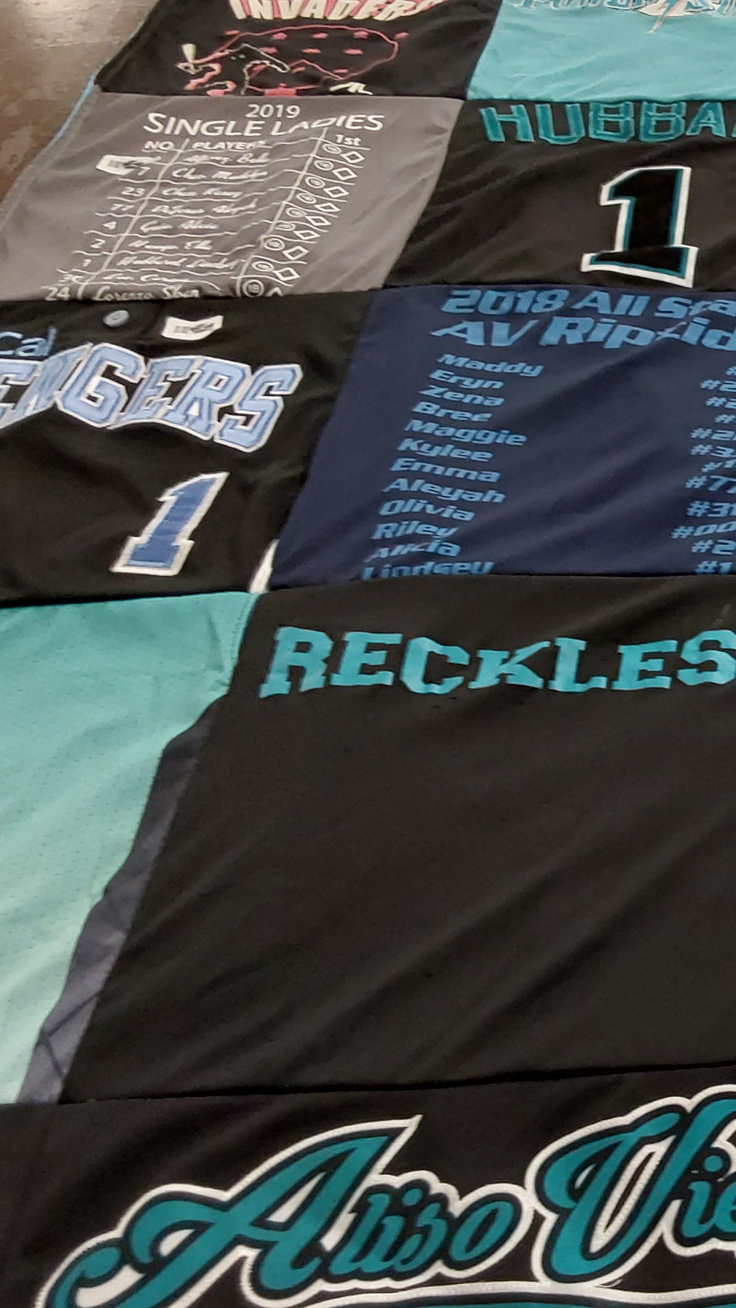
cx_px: 916
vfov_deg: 43.7
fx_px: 1630
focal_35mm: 47
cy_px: 654
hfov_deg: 23.0
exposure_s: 1/60
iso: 125
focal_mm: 2.91
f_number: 1.9
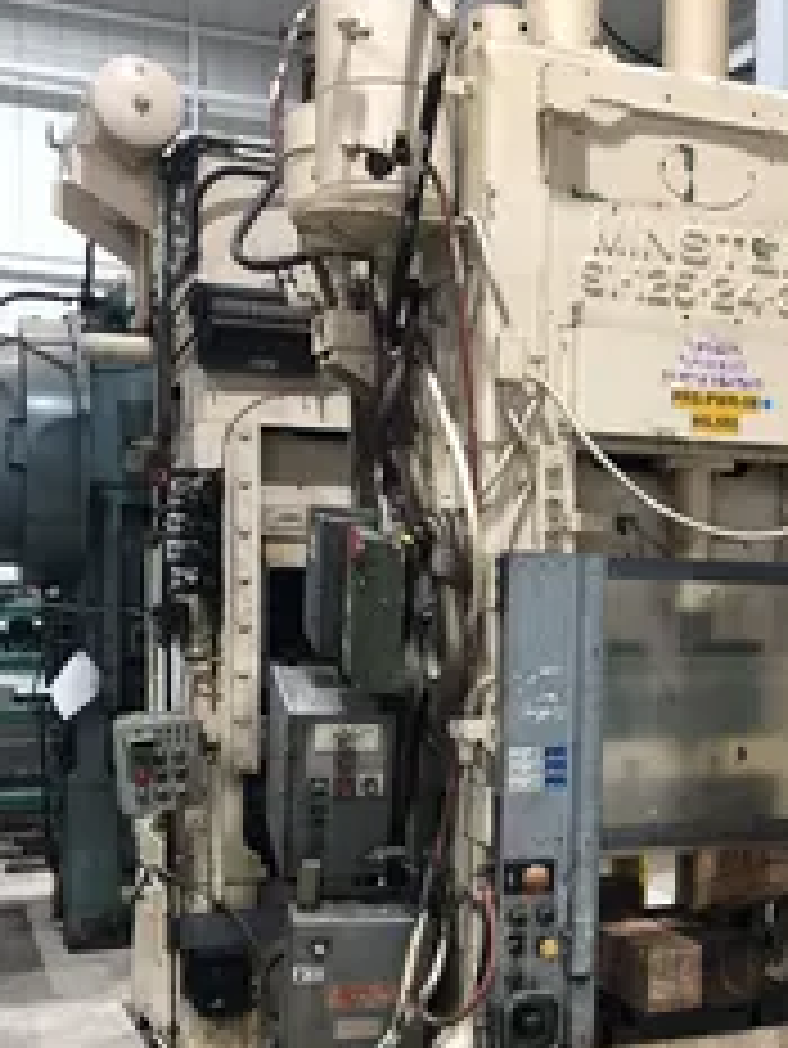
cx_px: 666
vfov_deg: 39.4
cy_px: 652
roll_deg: -0.7
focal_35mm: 48
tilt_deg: -1.7
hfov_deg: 29.4
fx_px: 1456
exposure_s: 1/17
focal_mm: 4
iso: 40
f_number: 1.8
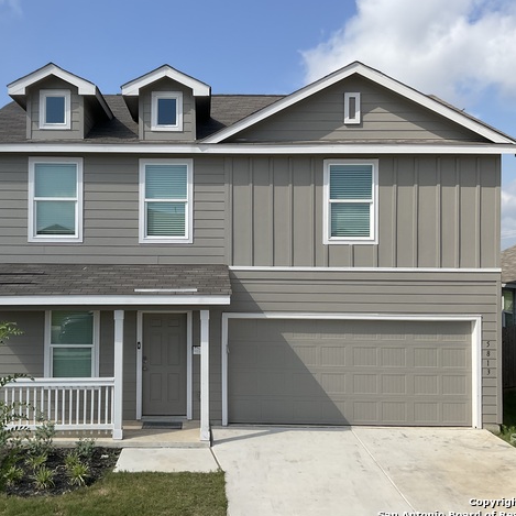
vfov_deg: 47.2
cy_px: 257
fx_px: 590
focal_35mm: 35
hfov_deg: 46.9
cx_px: 205
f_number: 1.8
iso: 16
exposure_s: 1/2320
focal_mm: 3
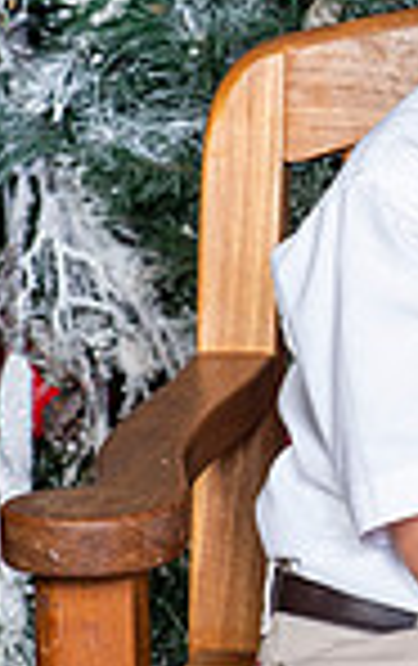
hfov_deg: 3.8
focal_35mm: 339
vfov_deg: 6.2
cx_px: 1169
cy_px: -76
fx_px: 6155
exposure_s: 1/125
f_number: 8
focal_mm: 85
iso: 400
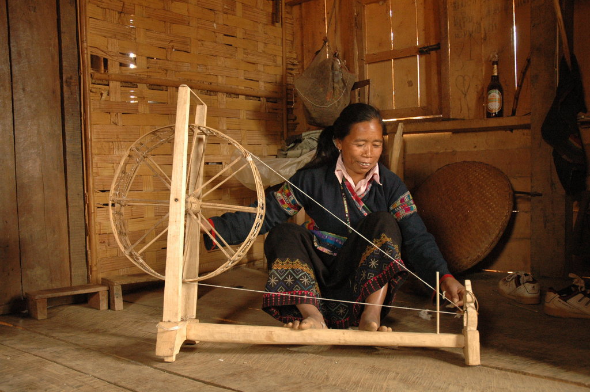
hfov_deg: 53.2
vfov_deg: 36.8
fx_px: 590
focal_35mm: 36
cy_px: 196
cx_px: 295
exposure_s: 1/50
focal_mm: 24
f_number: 3.8
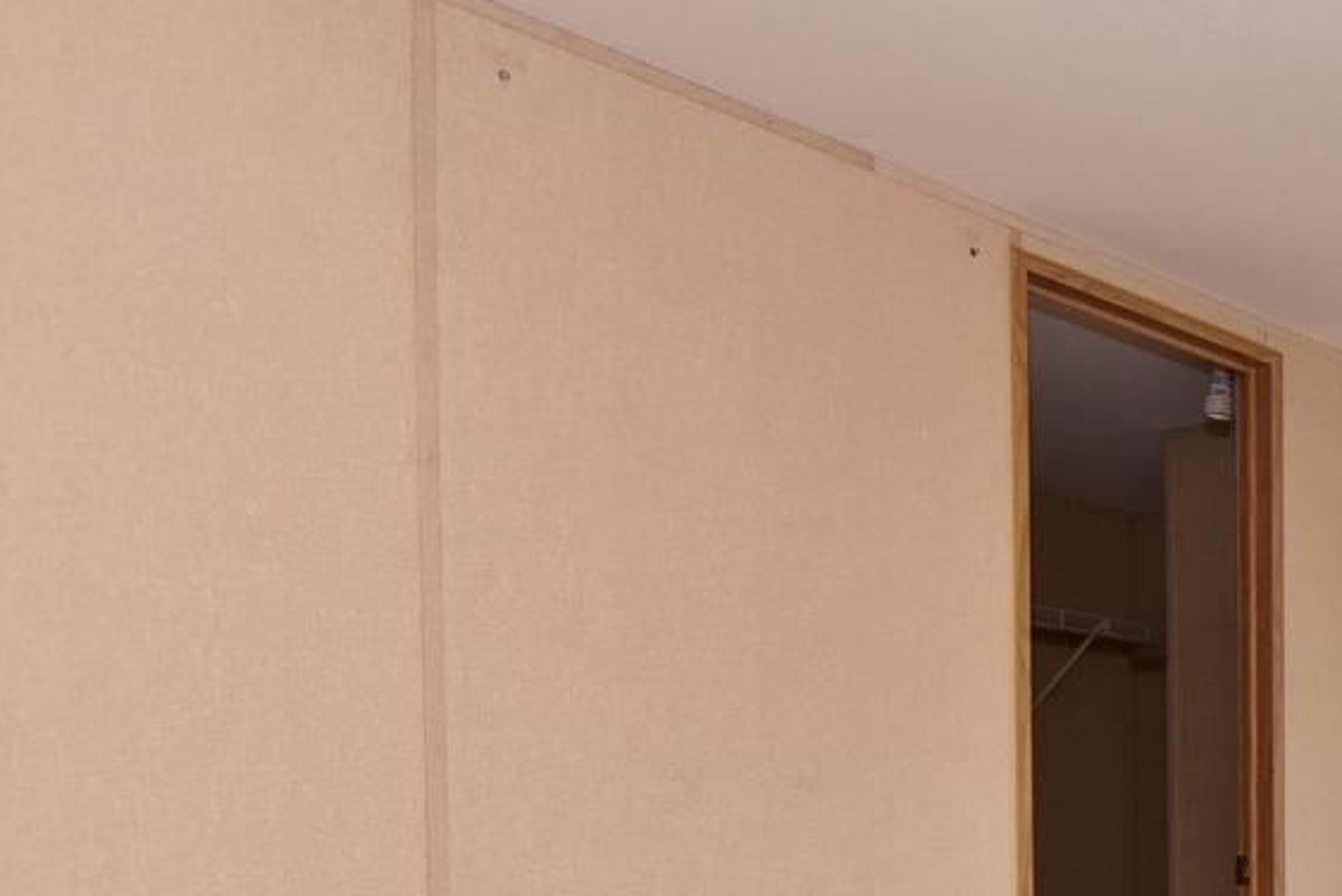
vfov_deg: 27.3
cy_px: 937
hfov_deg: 33.0
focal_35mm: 46
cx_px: 1695
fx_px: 1716
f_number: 8
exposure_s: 1/160
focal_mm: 12
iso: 800
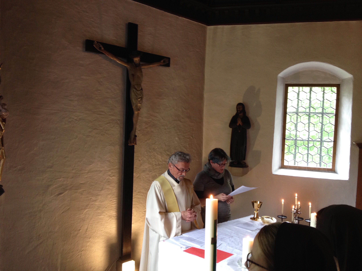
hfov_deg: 52.6
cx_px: 181
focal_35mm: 35
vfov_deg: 40.7
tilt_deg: -2.0
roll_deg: -2.5
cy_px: 136
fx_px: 366
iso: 100
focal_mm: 4.28
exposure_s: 1/20
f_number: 2.4
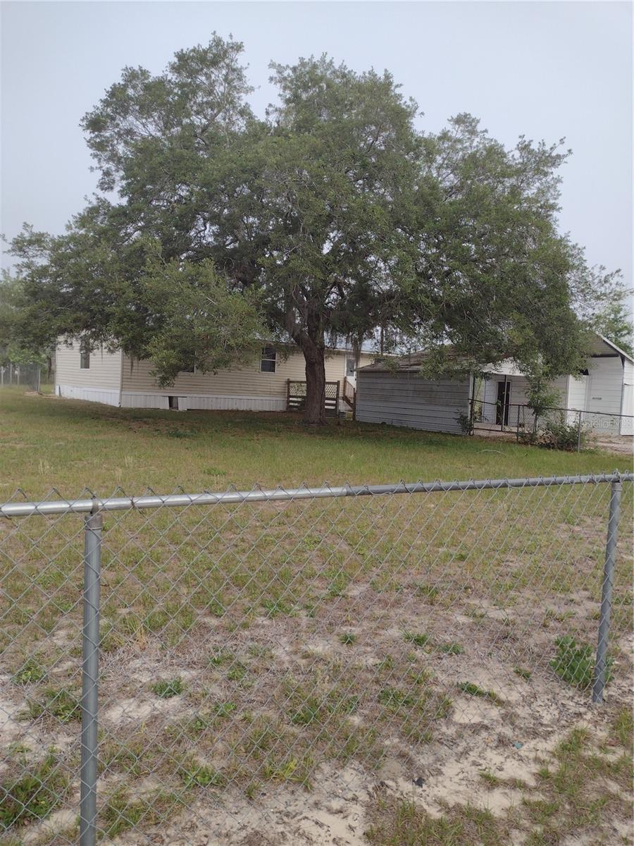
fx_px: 659
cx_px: 317
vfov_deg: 65.3
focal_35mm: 27
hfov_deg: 51.4
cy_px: 423
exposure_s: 1/994
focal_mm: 4.71
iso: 100
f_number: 1.7
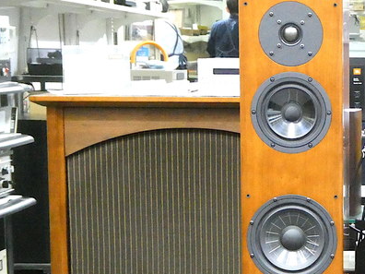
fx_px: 1381
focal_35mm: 131
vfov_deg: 11.2
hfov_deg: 14.7
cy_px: 273
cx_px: 394
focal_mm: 9.6
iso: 1600
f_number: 4.1
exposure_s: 1/20
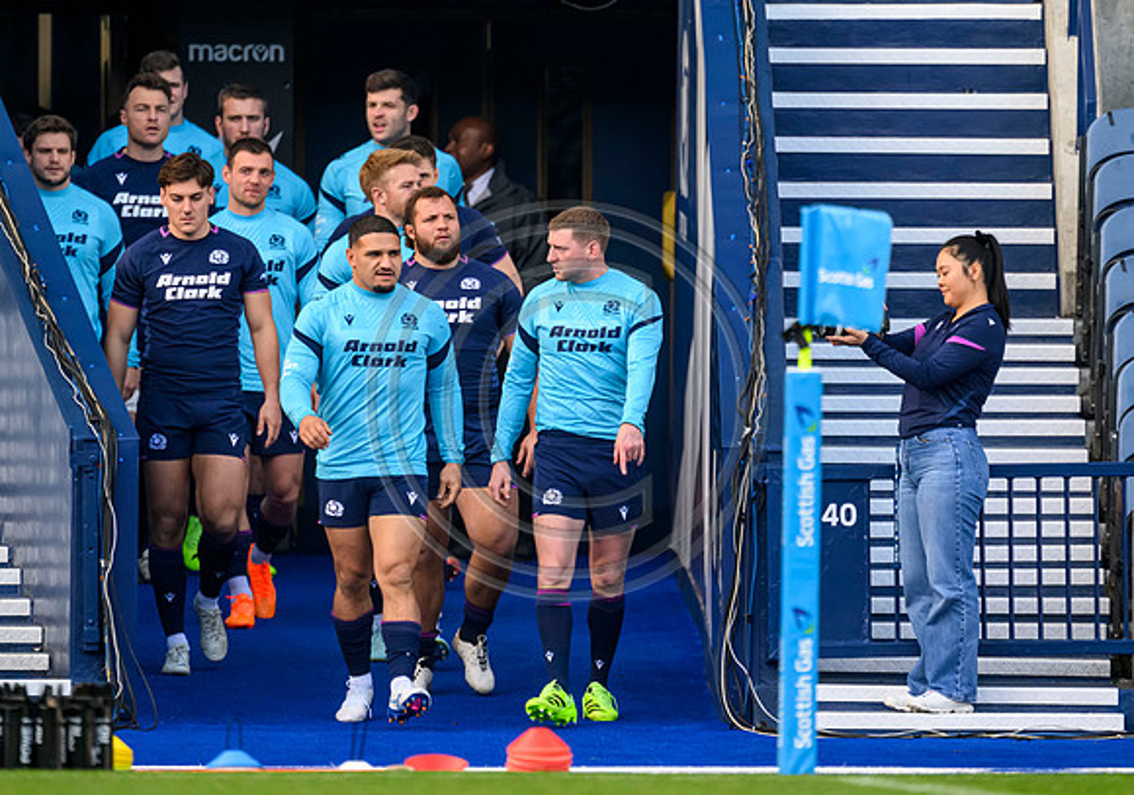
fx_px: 28282
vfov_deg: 1.6
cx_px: 633
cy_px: 385
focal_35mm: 883
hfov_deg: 2.3
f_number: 5.6
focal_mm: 784
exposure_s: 1/1250
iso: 3200
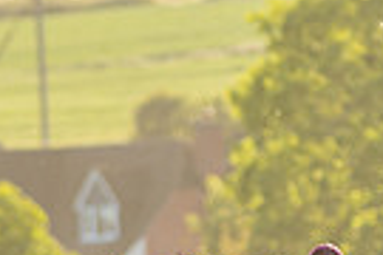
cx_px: 383
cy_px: 367
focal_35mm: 1928
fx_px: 20510
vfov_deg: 0.7
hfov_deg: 1.1
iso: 400
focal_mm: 300
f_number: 5
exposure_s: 1/1000
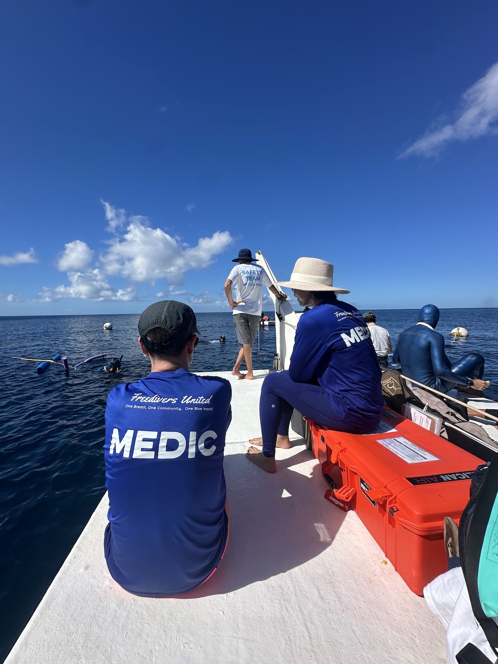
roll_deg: +0.7
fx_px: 269
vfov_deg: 102.1
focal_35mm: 14
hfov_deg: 85.7
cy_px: 332
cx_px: 249
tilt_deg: -3.6
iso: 50
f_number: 2.2
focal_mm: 2.22
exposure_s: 1/3205
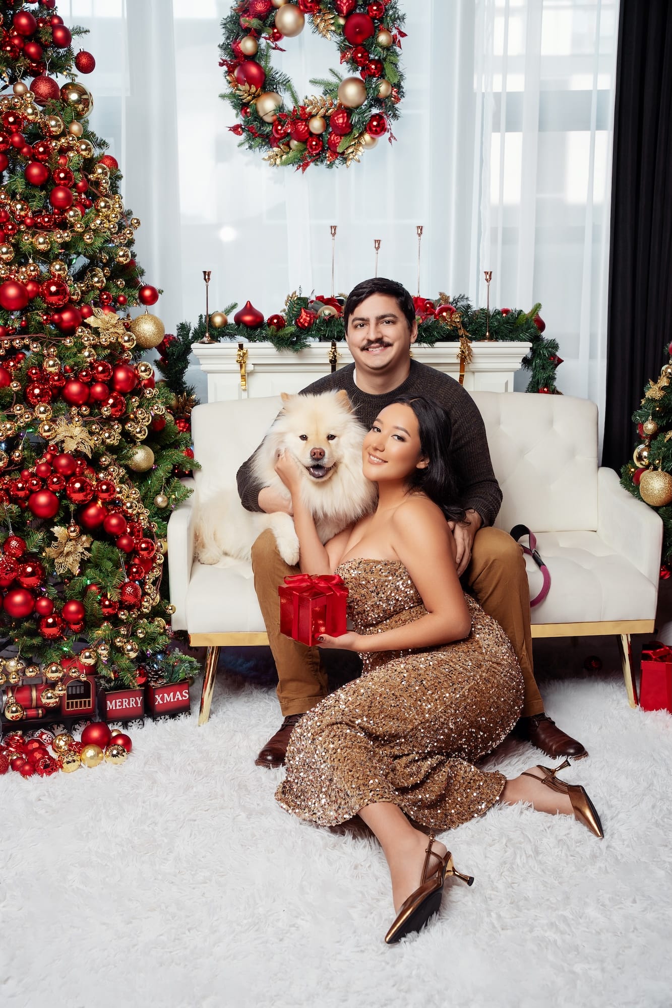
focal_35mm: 39
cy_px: 504
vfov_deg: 49.9
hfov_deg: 34.5
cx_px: 336
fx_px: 1084
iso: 320
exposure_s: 1/125
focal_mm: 38.7
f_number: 5
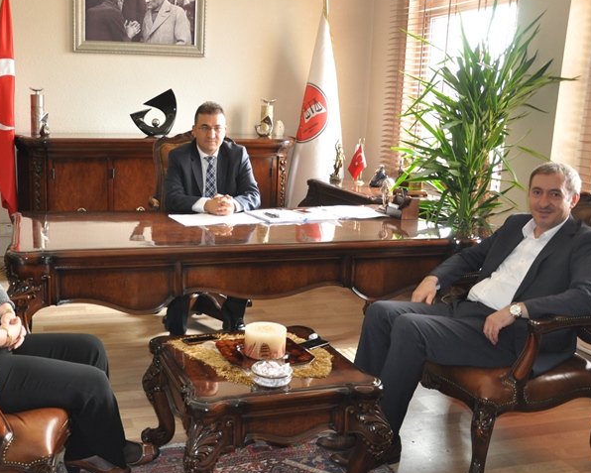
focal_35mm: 40
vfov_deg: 37.7
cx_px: 215
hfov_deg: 45.7
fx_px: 693
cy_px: 233
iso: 800
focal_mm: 21
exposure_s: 1/60
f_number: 3.8
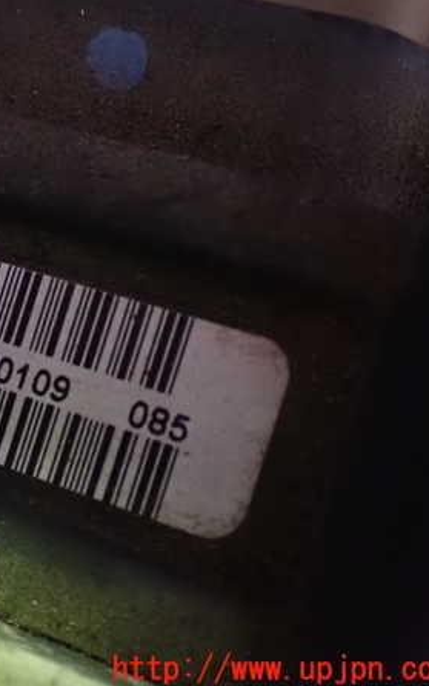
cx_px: -2
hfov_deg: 18.9
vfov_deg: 30.6
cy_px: 343
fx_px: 1253
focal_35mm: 67
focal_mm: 8.4
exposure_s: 1/8
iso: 1600
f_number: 3.1
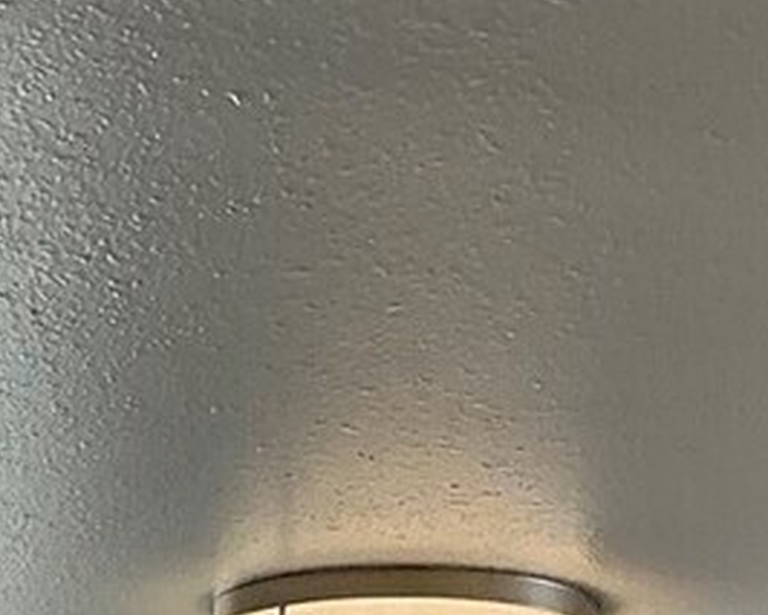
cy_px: 1594
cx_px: 84
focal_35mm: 148
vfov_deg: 9.1
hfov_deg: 12.9
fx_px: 3365
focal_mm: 3
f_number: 1.8
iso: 40
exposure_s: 1/120
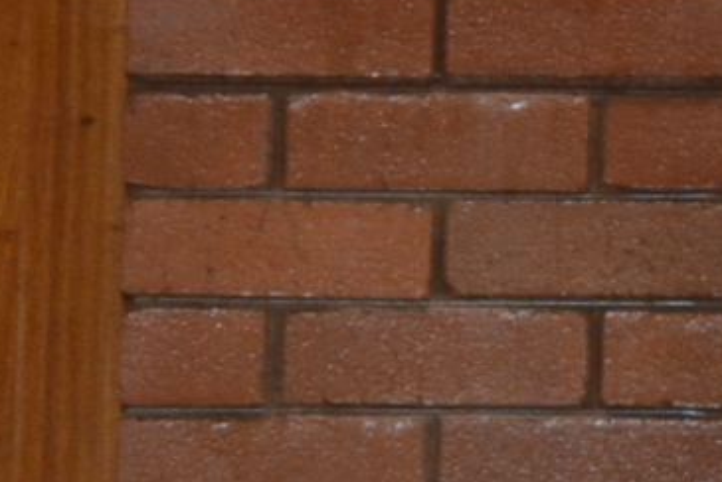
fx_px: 9494
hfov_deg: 4.3
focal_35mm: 473
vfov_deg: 2.9
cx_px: 1347
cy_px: 77
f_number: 5.6
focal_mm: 50
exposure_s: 1/60
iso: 640
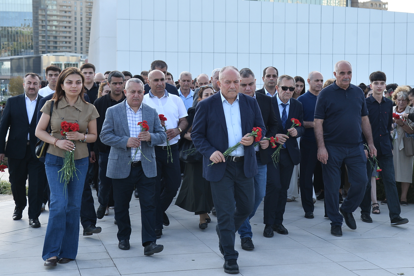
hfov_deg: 30.9
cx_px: 236
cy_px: 102
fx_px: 747
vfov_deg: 20.9
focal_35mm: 65
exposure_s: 1/250
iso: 320
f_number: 5.6
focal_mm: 46
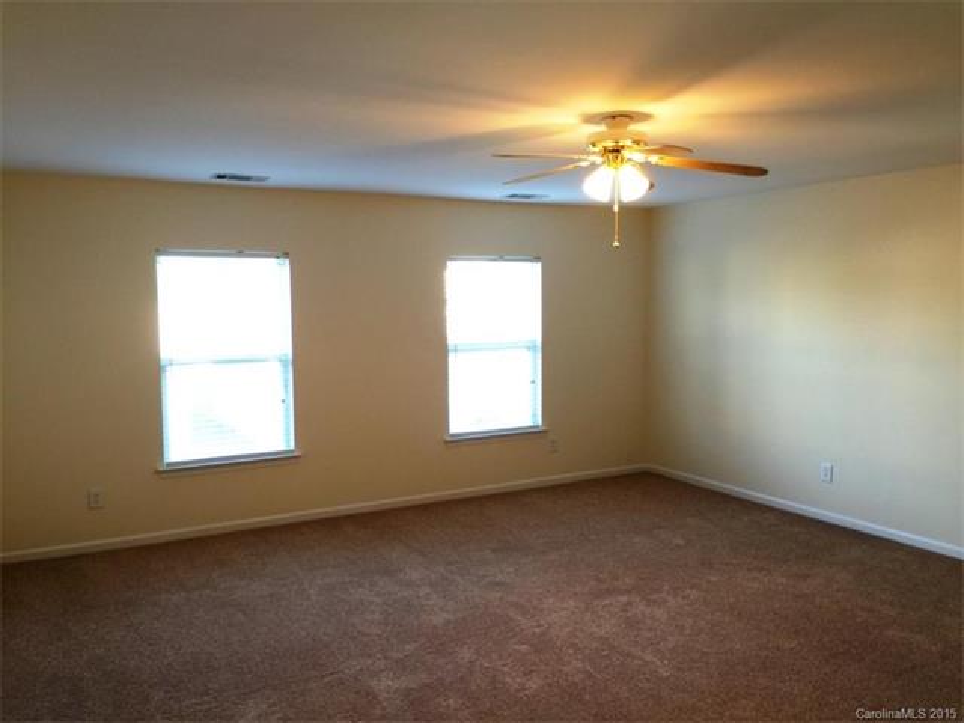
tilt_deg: -5.1
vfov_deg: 48.2
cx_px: 482
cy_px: 362
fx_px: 808
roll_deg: -1.7
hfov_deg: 61.7
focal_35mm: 29
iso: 40
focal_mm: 4.15
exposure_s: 1/15
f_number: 2.2
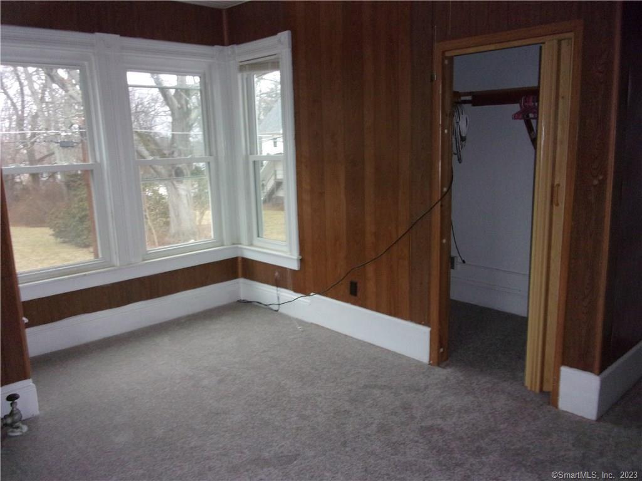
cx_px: 321
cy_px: 240
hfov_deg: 63.4
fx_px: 519
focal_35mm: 28
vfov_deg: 49.7
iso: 400
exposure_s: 1/34
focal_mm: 5.1
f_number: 3.9
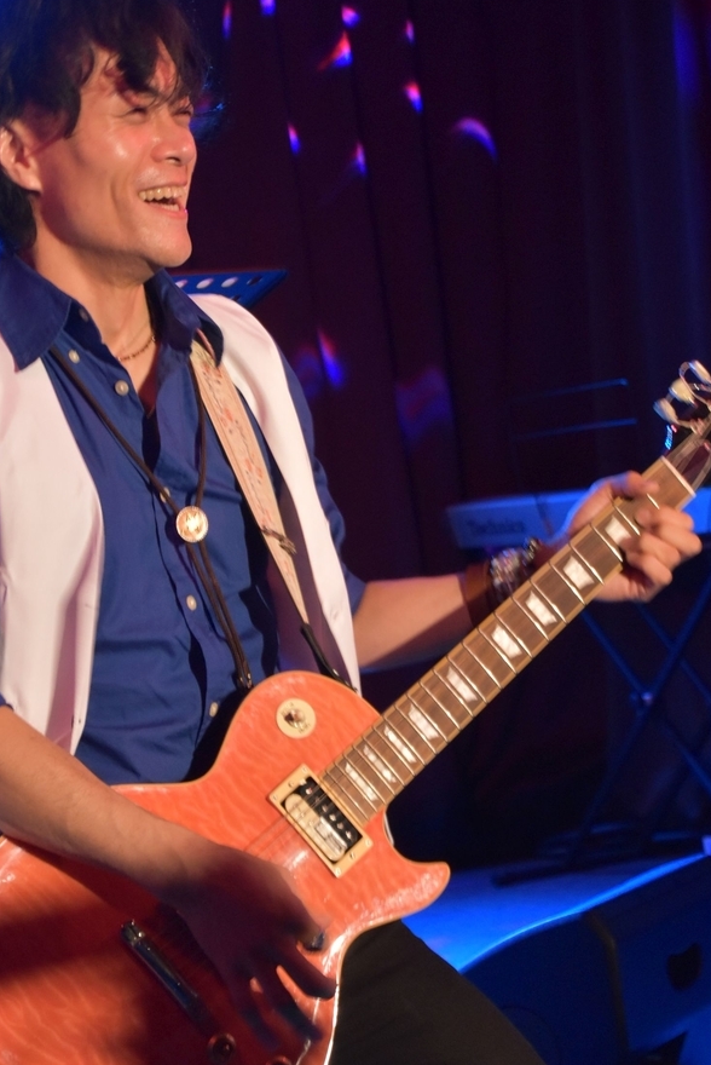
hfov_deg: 15.2
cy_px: 536
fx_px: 2662
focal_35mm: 90
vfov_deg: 22.6
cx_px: 299
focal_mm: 44
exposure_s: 1/60
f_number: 4.8
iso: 2000
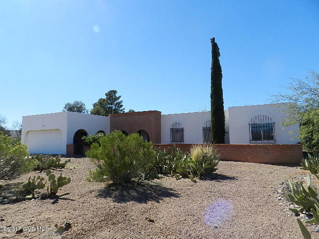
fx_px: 212
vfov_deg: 58.9
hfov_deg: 73.9
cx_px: 160
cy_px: 120
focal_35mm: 23
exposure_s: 1/800
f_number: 4.5
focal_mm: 4
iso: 160
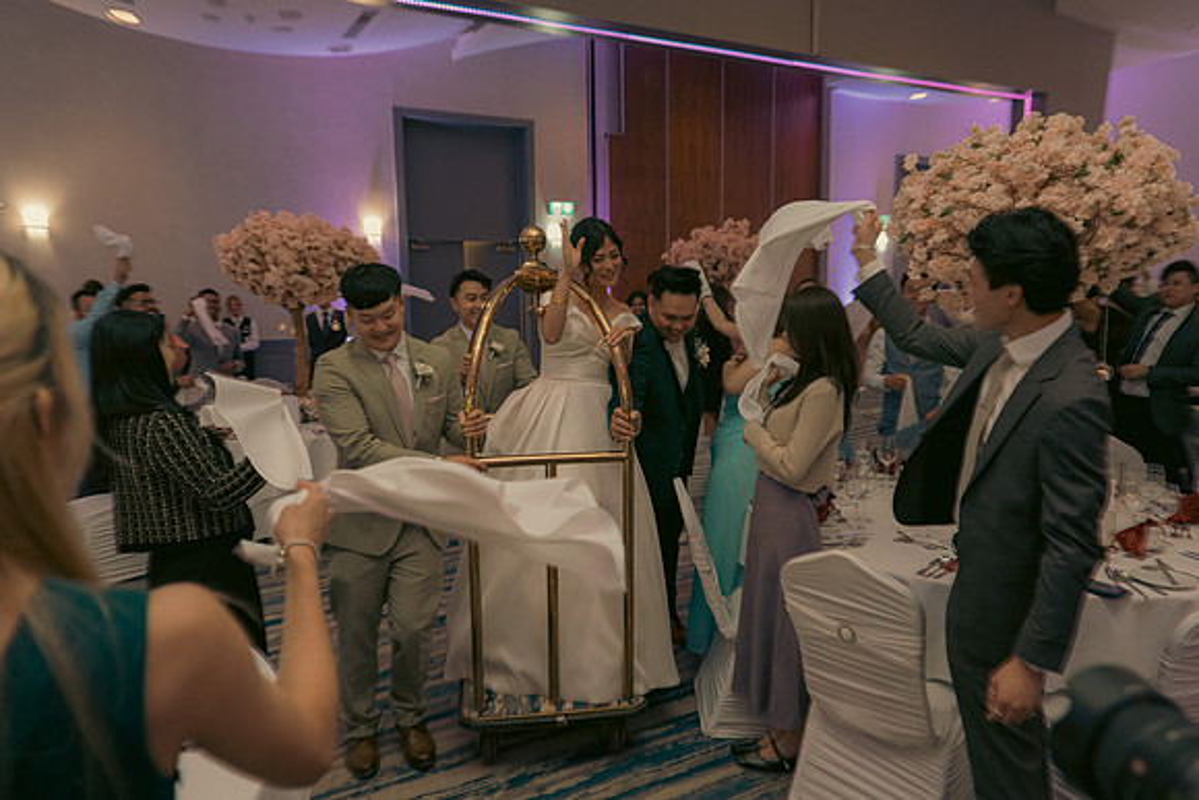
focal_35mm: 26
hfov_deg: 69.4
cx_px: 600
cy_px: 400
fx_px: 866
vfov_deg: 49.6
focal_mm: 26
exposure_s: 1/160
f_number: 3.5
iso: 2500
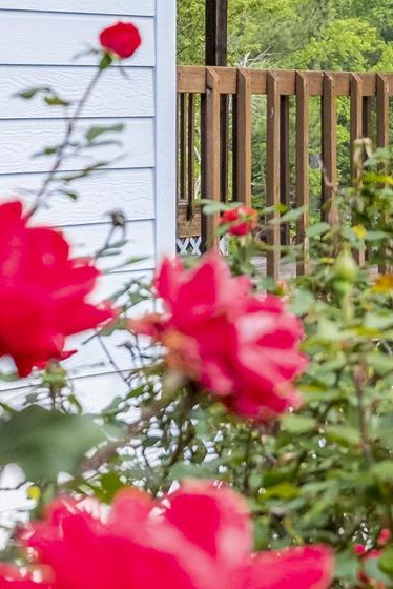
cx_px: 242
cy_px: 83
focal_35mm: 148
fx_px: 2420
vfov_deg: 13.8
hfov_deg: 9.3
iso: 800
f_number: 4
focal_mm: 24
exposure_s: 1/1000
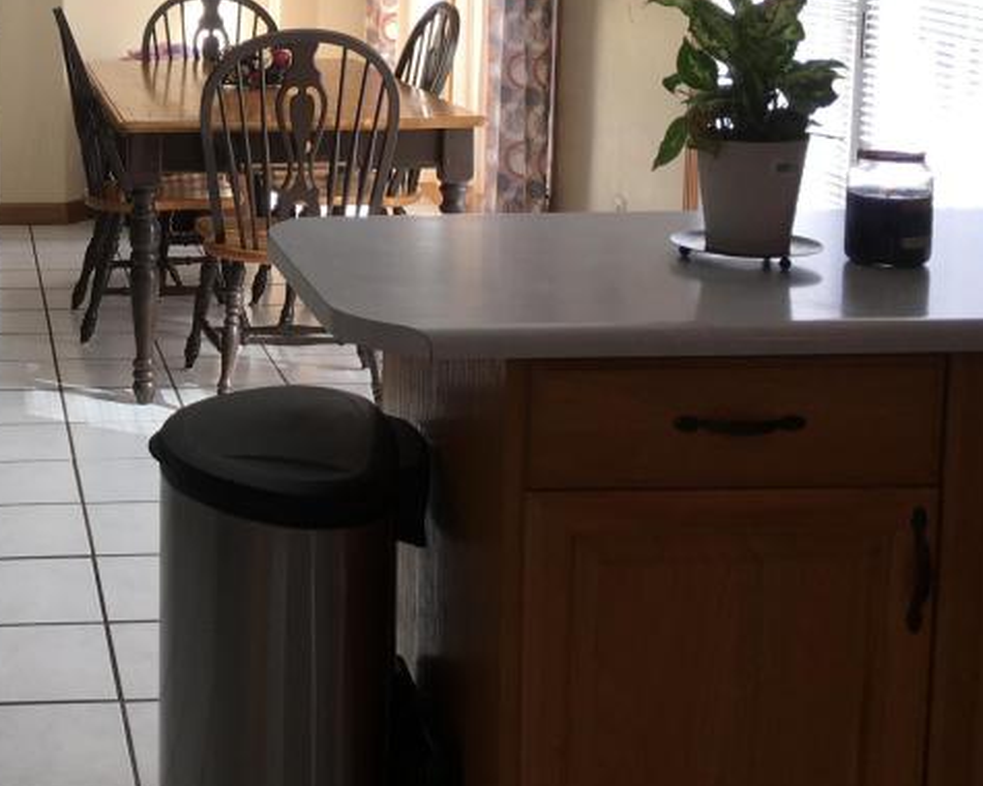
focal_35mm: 61
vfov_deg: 24.5
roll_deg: +0.9
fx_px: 1775
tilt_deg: -7.4
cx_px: 35
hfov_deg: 29.2
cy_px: 139
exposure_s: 1/155
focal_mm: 4.15
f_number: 2.2
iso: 25
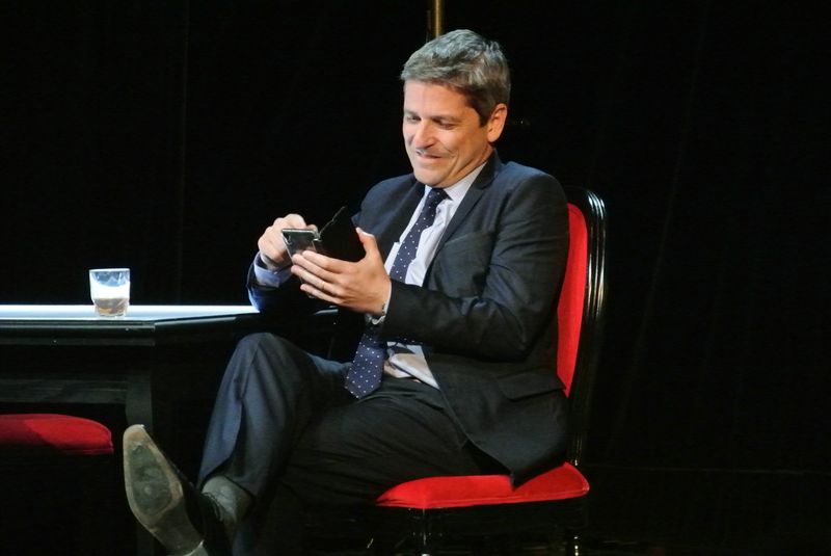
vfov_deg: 6.9
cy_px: 278
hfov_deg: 10.3
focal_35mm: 200
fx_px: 4621
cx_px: 416
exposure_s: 1/125
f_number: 5
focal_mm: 74.3
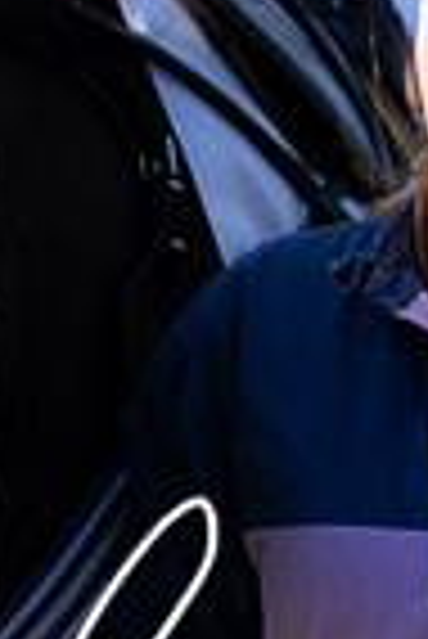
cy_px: 282
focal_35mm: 541
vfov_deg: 3.8
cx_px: 301
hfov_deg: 2.5
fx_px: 9624
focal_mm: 97
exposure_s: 1/1000
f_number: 5
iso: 200
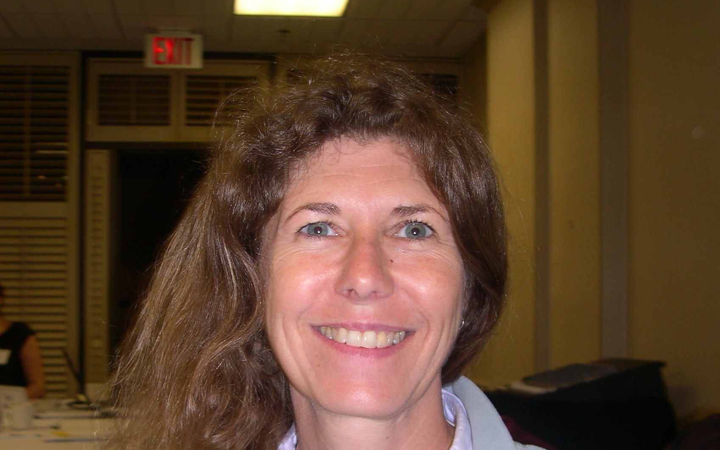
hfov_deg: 37.5
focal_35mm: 54
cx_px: 361
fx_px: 1060
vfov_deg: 23.8
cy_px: 328
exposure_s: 1/60
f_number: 2.8
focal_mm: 8
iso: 100
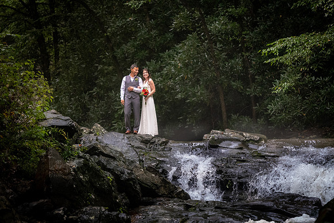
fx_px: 2575
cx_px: 167
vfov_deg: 5.0
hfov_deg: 7.4
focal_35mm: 278
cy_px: 112
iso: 4000
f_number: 2.8
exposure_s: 1/1250
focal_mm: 185
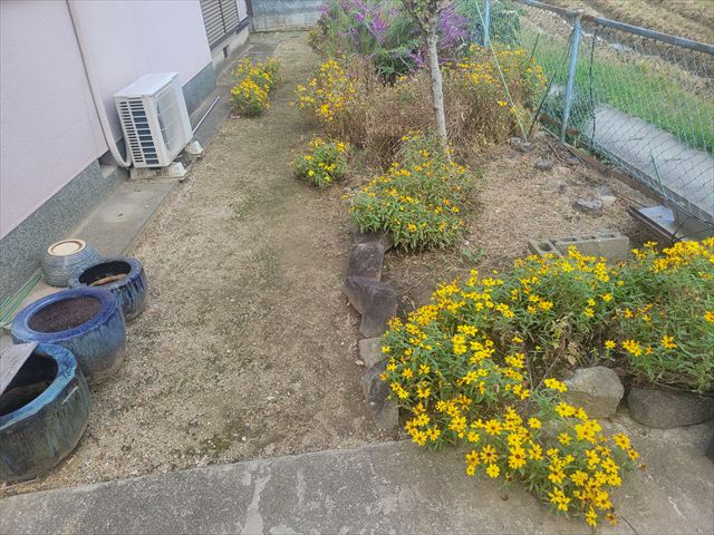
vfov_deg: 53.1
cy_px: 268
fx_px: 536
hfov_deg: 67.3
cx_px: 357
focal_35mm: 26
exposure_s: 1/437
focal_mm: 5.4
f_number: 1.8
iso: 40
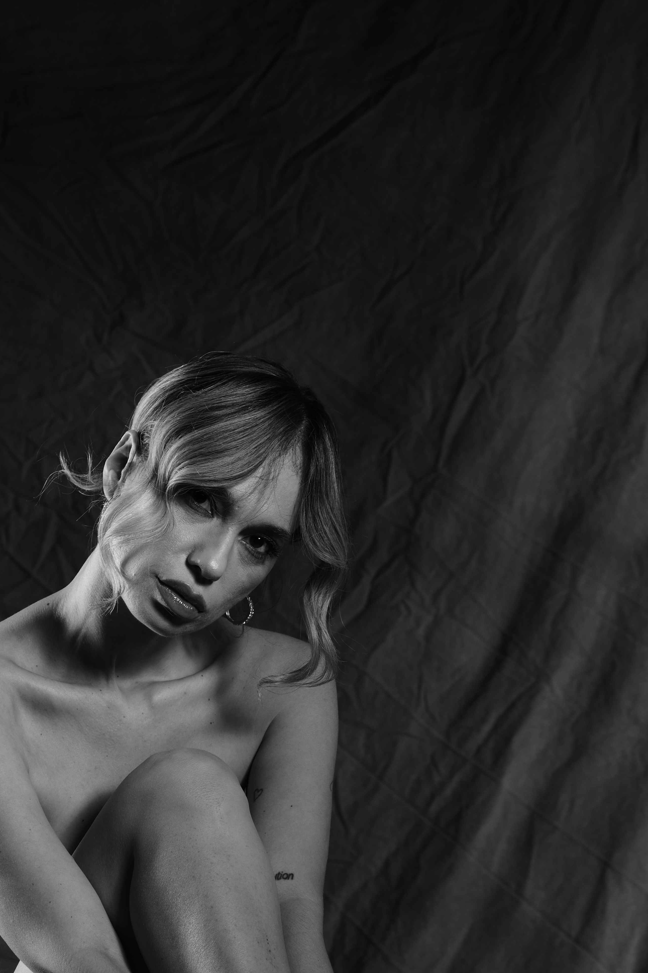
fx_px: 4483
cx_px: 199
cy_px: 834
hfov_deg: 8.3
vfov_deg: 12.3
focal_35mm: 166
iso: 100
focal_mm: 78
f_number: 5.6
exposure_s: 1/160
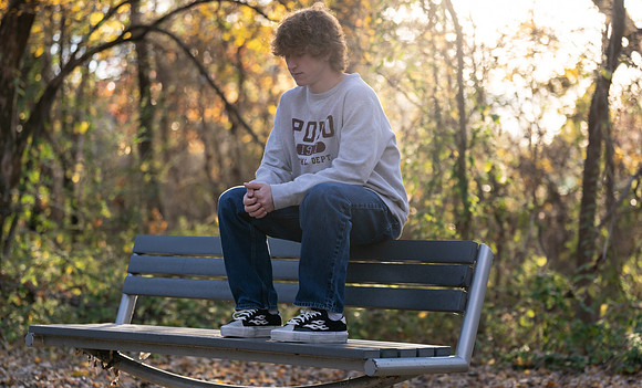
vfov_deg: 11.6
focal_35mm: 110
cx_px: 319
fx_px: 1909
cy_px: 212
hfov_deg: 19.1
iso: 250
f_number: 2.8
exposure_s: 1/320
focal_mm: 105
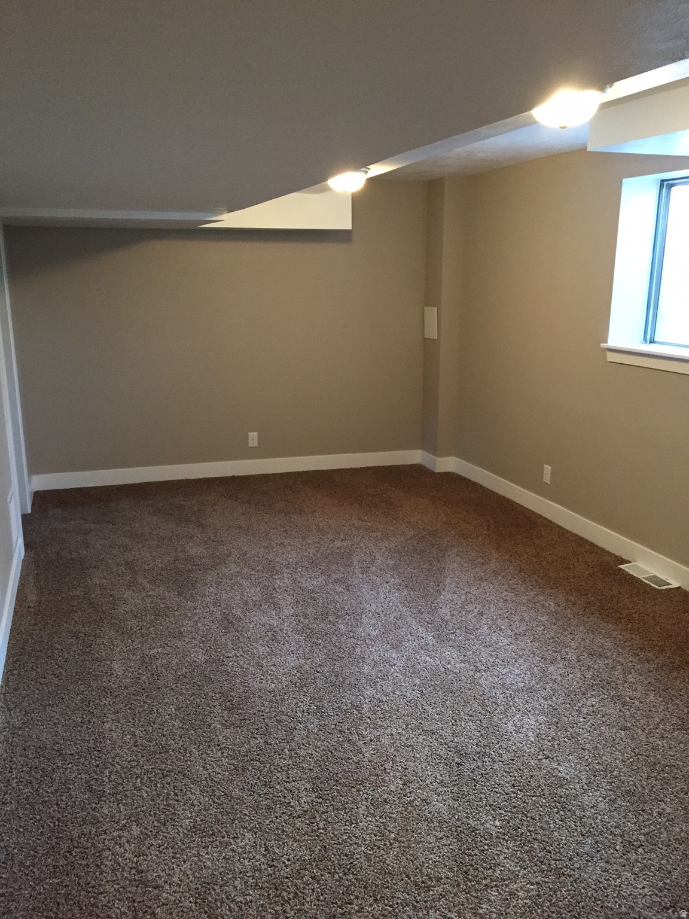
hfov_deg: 48.2
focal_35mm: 29
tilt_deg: -13.3
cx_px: 344
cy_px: 460
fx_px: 770
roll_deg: +0.6
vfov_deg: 61.7
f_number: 2.2
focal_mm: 4.15
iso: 250
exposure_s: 1/30
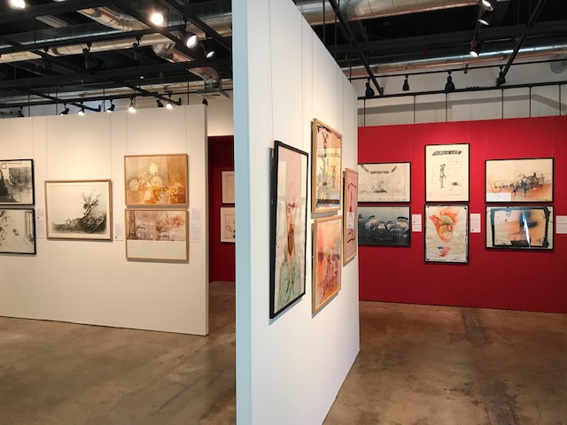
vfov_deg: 49.7
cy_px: 212
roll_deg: -0.7
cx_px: 284
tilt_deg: -2.8
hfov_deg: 63.4
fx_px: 459
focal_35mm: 28
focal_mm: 3.99
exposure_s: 1/30
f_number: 1.8
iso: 25
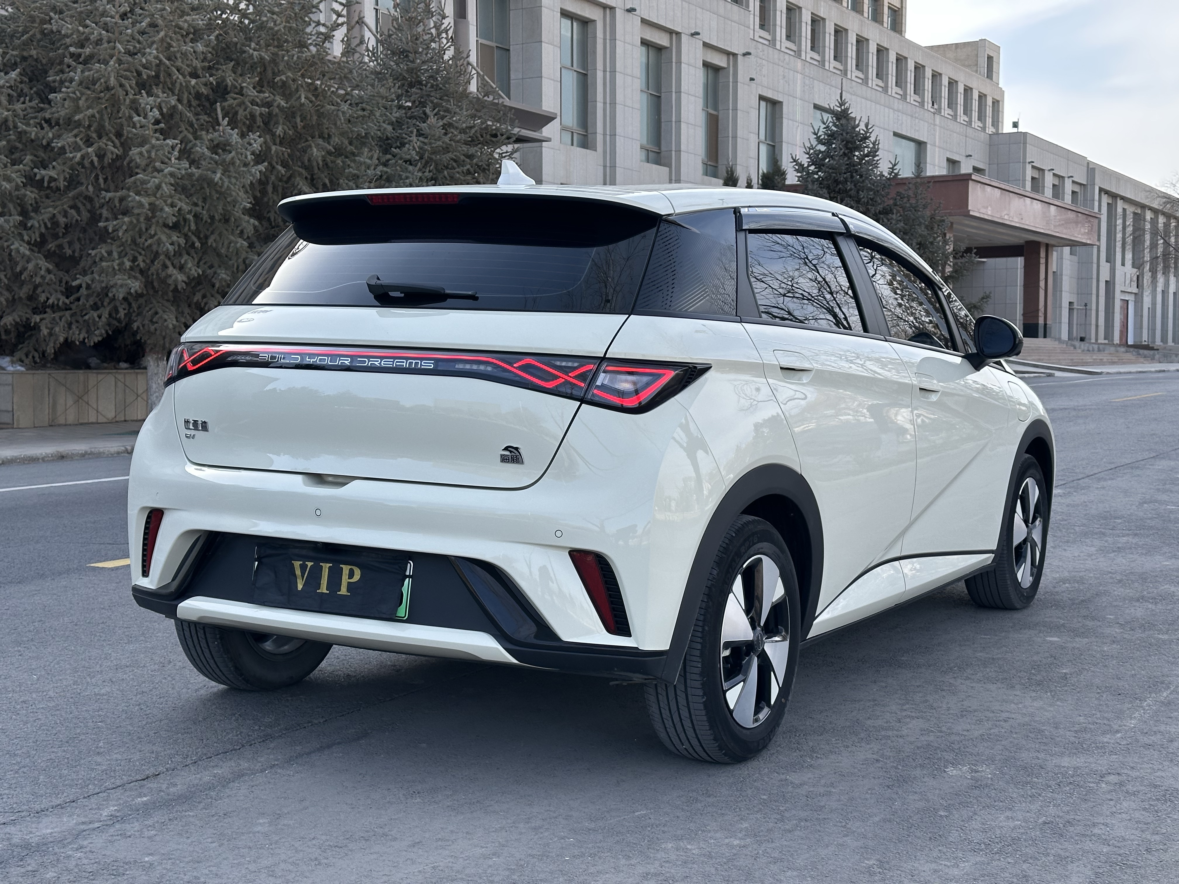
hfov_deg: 39.7
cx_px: 590
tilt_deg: -3.1
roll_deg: +0.4
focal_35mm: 48
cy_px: 442
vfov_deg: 30.3
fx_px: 1635
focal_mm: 6.86
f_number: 1.78
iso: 64
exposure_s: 1/1185
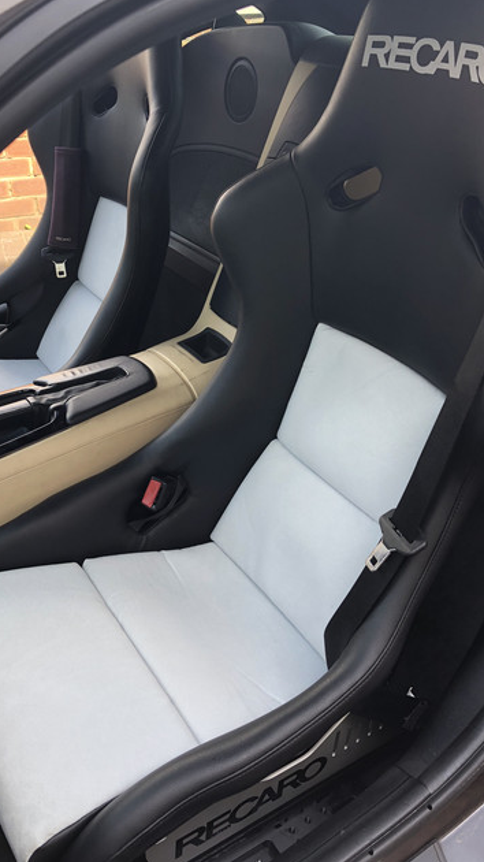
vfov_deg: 62.6
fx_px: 708
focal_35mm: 31
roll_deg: +2.7
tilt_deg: -35.0
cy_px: 431
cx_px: 190
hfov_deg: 37.6
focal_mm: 3.99
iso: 25
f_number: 1.8
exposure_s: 1/120
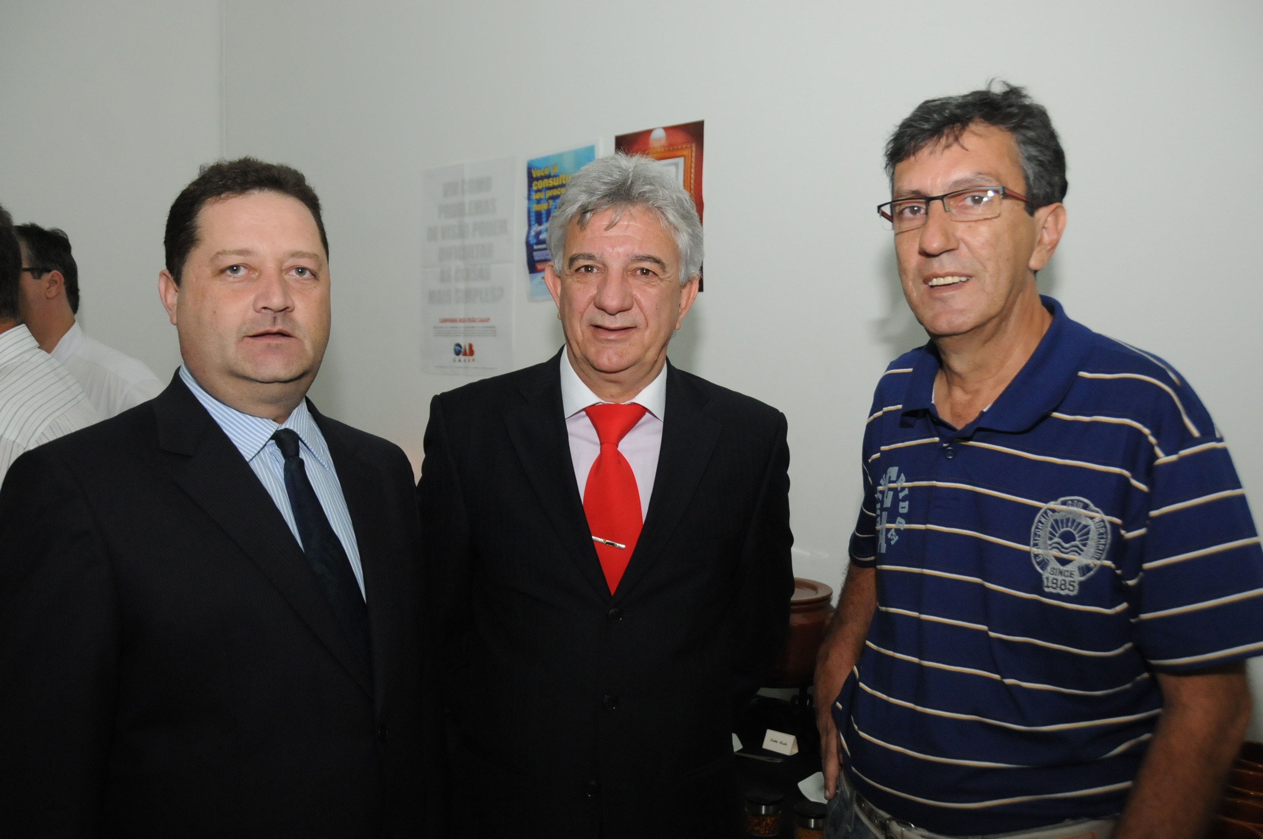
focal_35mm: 33
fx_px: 1156
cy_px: 420
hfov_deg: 57.3
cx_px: 632
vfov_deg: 39.9
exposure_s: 1/250
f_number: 3.8
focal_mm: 22
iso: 1250
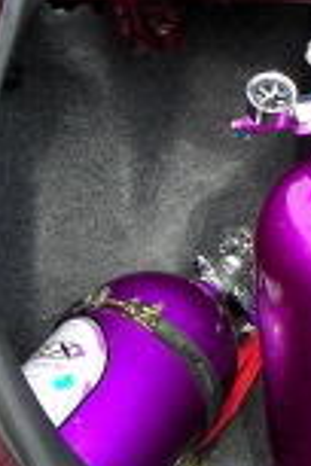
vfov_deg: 15.5
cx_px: 674
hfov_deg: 9.5
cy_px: 186
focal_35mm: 132
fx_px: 1710
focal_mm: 6.3
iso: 50
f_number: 3.2
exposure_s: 1/190
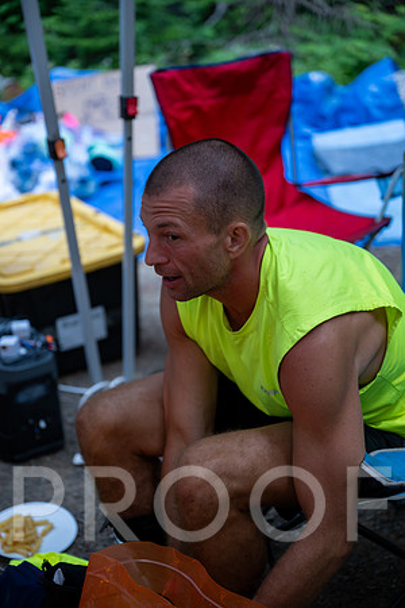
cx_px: 202
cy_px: 304
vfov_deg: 33.4
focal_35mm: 60
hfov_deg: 22.6
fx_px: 1012
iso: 1250
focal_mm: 60
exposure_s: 1/125
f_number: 2.8
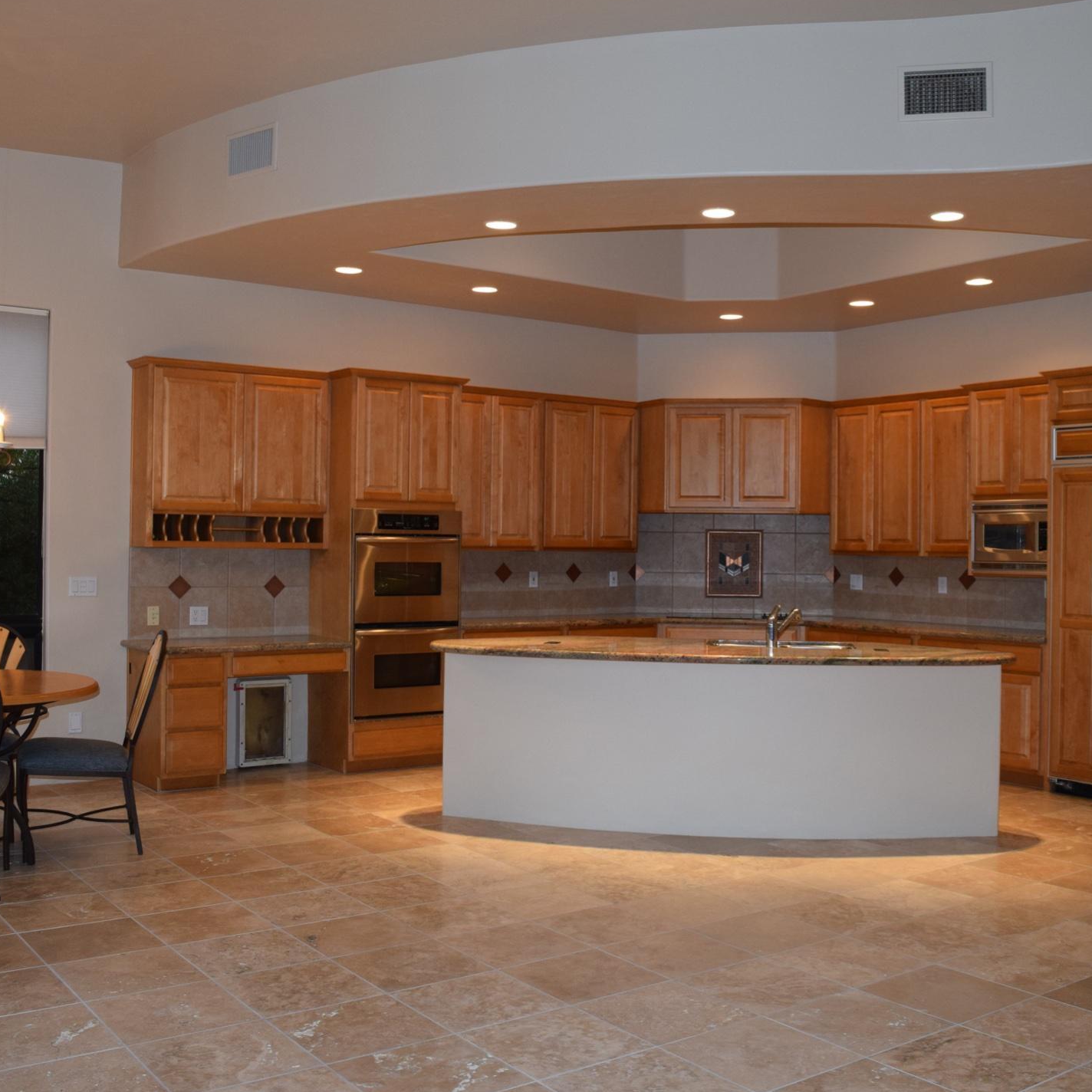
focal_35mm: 35
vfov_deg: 47.2
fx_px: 1249
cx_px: 594
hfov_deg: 47.2
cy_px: 544
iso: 800
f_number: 5
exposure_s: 1/100
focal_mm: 18
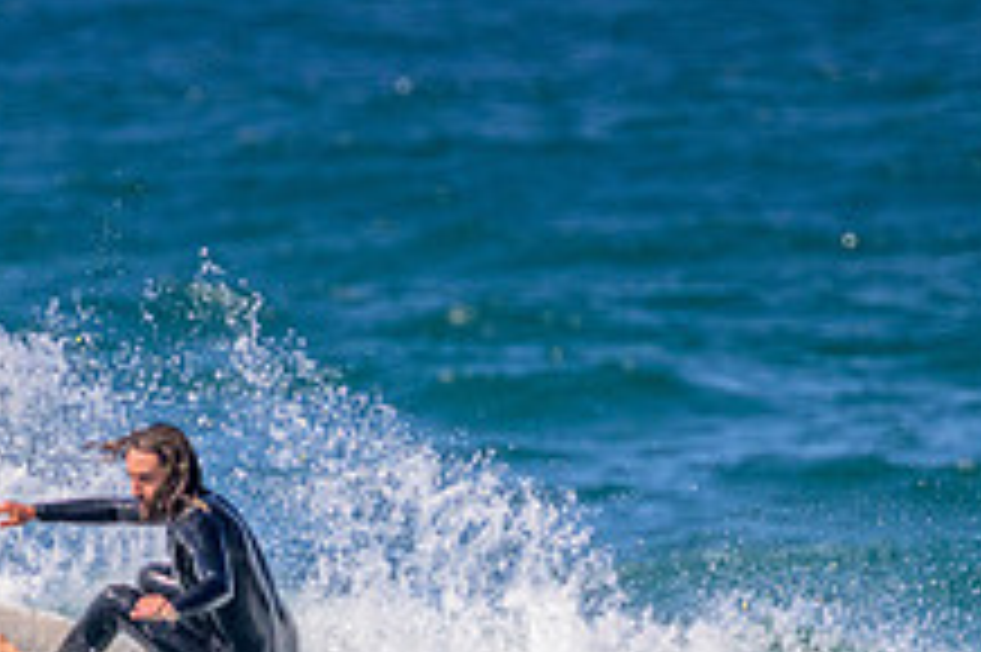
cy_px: 857
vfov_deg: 0.6
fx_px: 57997
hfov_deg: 1.0
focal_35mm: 2130
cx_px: 302
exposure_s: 1/1600
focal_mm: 800
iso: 900
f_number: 11
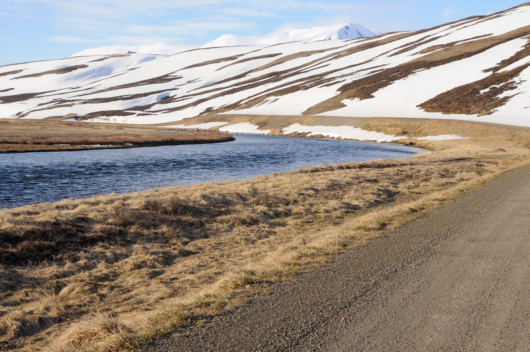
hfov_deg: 34.6
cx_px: 298
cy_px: 209
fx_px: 850
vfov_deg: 23.4
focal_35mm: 58
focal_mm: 25
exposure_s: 1/400
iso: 200
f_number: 8
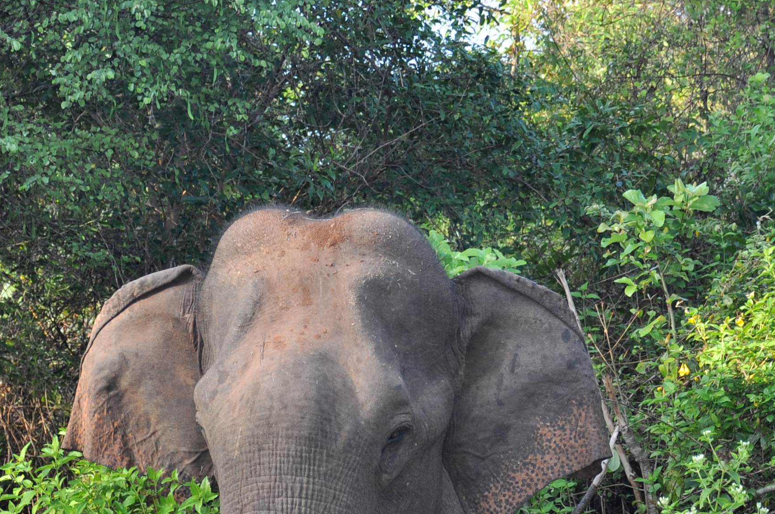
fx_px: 2580
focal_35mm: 120
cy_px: 381
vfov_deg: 11.4
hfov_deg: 17.1
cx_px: 365
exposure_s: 1/125
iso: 200
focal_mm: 32
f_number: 4.2
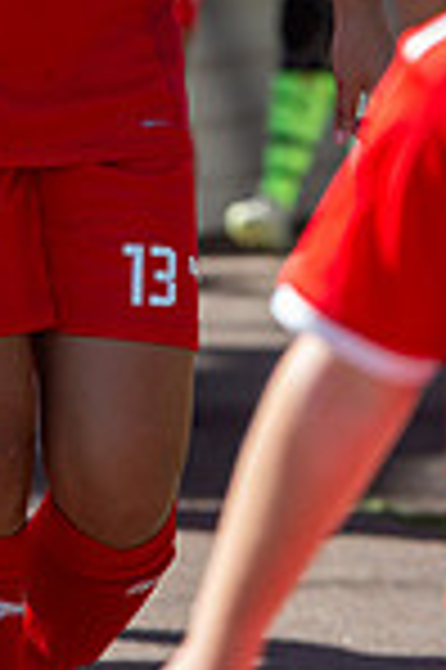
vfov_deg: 5.6
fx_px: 6854
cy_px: -144
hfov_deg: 3.7
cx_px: -110
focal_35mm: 368
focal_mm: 122
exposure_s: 1/1250
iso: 360
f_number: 5
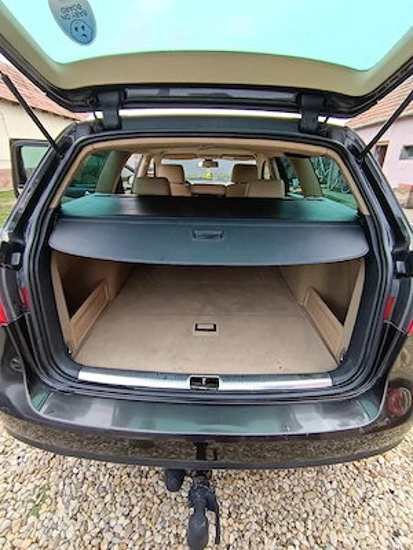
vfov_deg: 91.0
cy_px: 275
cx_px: 206
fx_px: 270
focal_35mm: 17
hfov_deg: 74.7
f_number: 2.2
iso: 135
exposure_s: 1/101
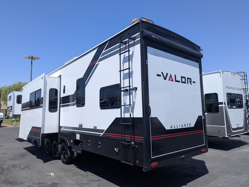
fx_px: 173
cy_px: 94
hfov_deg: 71.5
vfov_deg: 56.9
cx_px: 124
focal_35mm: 24
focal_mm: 6.81
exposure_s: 1/2096
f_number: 1.85
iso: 51
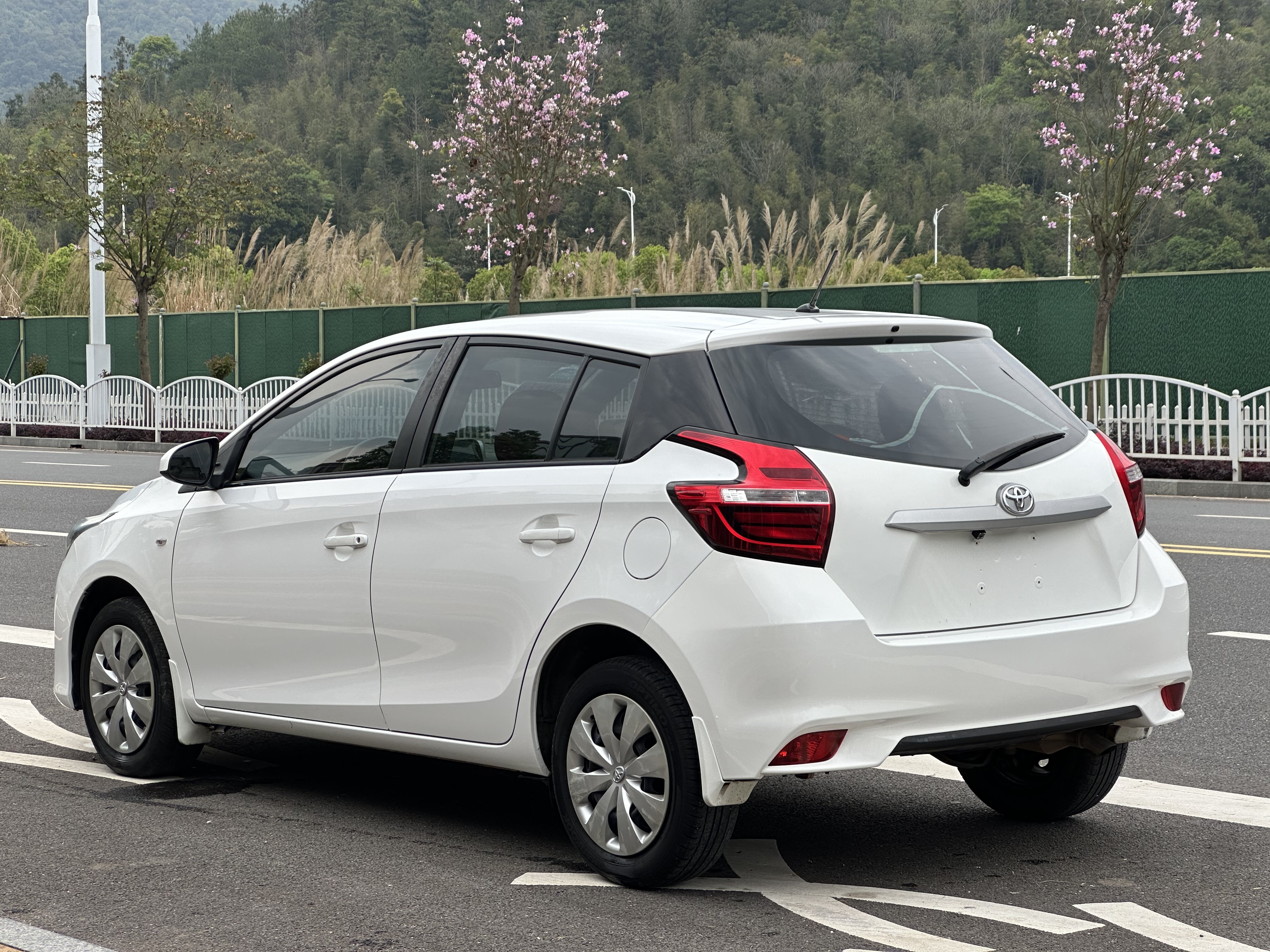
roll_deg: +0.1
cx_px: 635
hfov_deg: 25.3
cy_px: 476
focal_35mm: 77
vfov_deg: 19.1
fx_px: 2825
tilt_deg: -2.4
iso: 32
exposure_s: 1/210
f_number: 2.8
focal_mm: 9
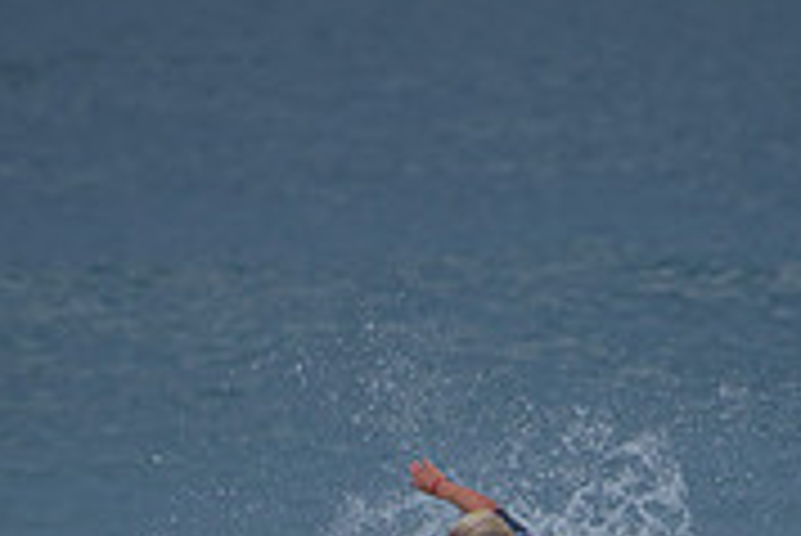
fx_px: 36207
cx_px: 540
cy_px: 809
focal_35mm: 1626
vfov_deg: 0.8
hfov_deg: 1.3
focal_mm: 500
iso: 160
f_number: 5.6
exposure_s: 1/2000
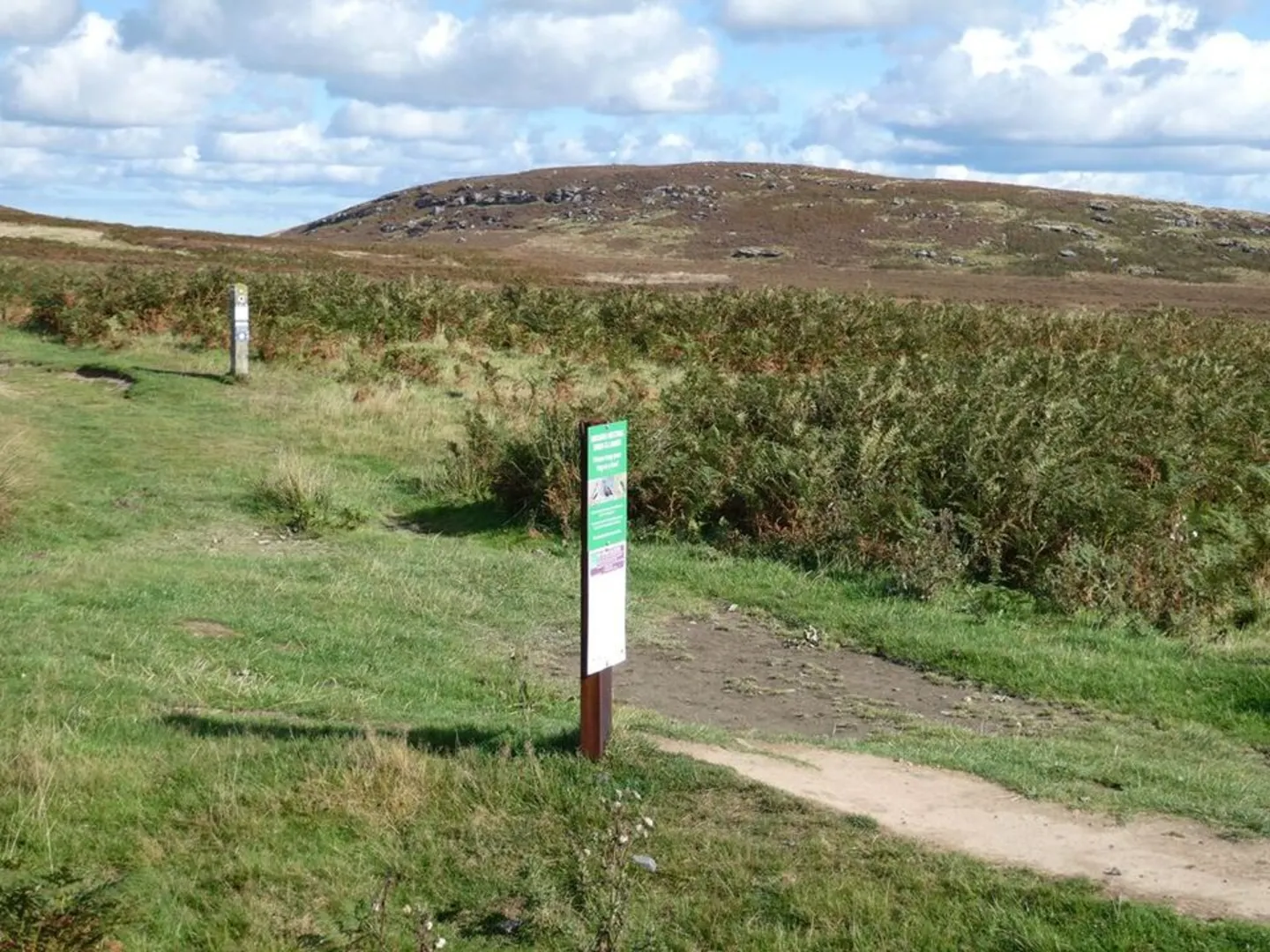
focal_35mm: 61
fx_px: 2238
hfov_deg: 31.7
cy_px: 476
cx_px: 635
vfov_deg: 24.0
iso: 80
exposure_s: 1/500
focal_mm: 10.9
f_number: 4.3
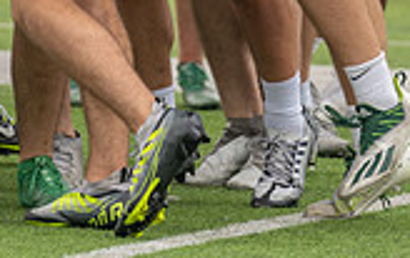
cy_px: -272
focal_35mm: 927
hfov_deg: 2.3
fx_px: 10372
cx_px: 221
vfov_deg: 1.4
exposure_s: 1/1250
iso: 250
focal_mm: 200
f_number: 3.5
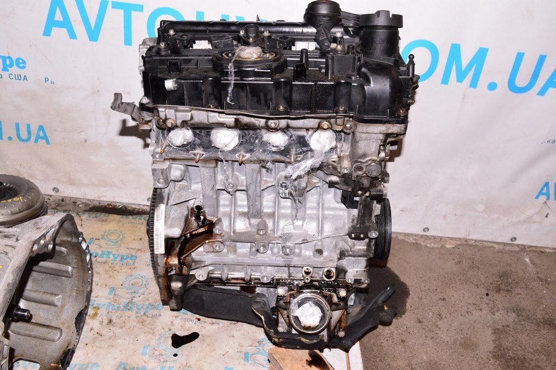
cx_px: 278
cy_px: 185
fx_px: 556
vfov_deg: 36.8
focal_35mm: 36
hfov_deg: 53.2
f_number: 8
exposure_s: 1/200
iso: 1600
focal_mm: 24
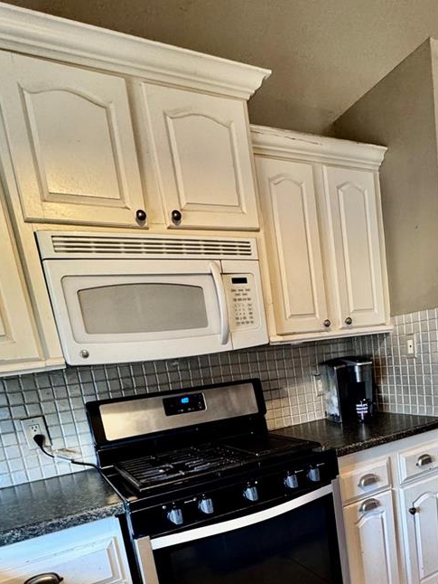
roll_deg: +8.0
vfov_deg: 63.2
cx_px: 308
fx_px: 438
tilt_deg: -12.7
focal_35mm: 26
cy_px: 441
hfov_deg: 51.6
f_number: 2.2
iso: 500
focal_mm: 2.22
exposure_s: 1/60
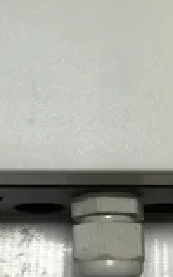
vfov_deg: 25.2
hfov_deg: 15.9
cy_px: 109
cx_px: 54
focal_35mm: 82
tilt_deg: -70.2
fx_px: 619
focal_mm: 3.3
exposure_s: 1/197
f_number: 2.4
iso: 25
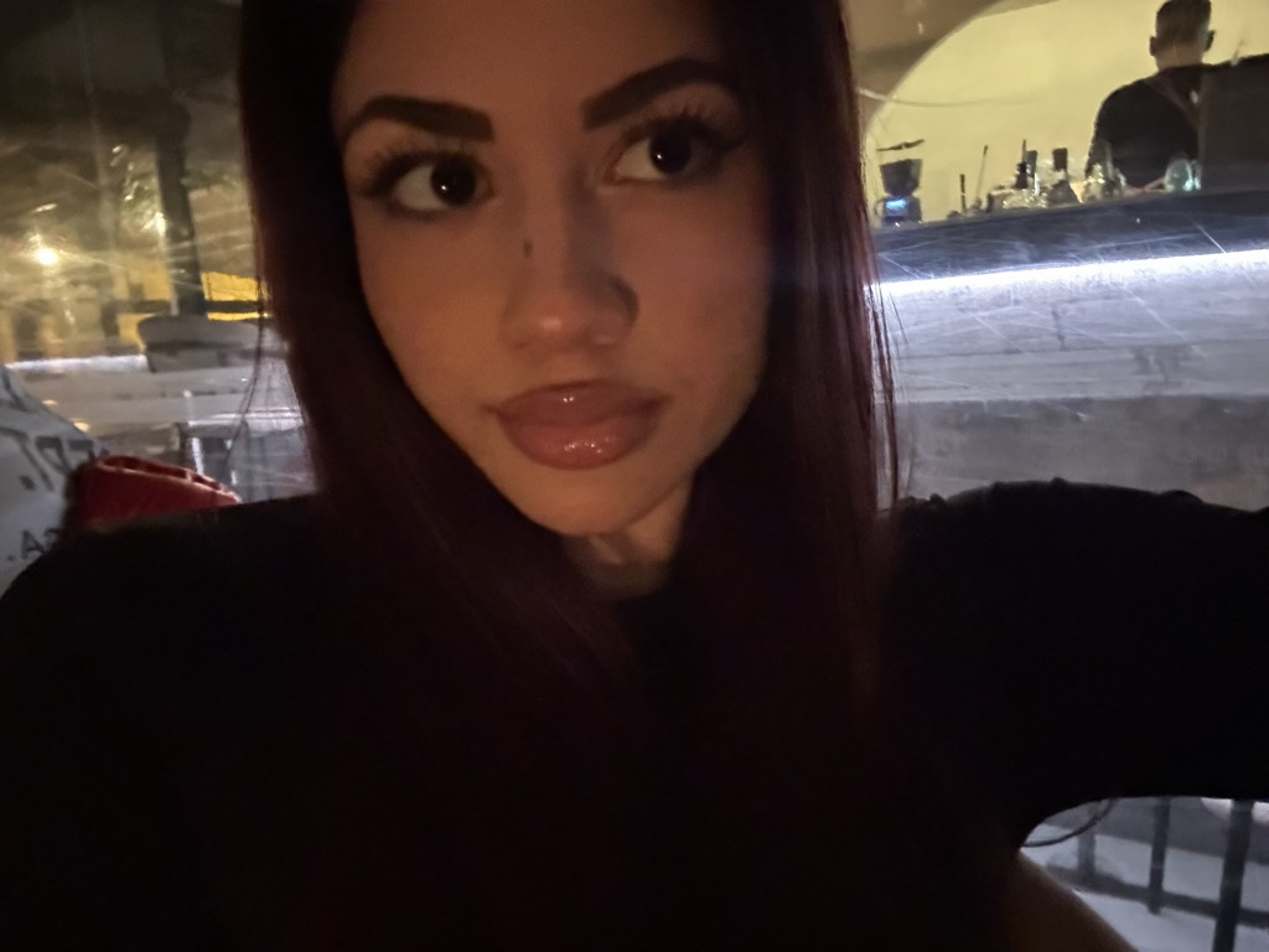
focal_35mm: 23
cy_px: 476
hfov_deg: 73.9
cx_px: 634
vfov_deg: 58.9
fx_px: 843
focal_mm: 2.69
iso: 2000
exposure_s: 1/17
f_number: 1.9
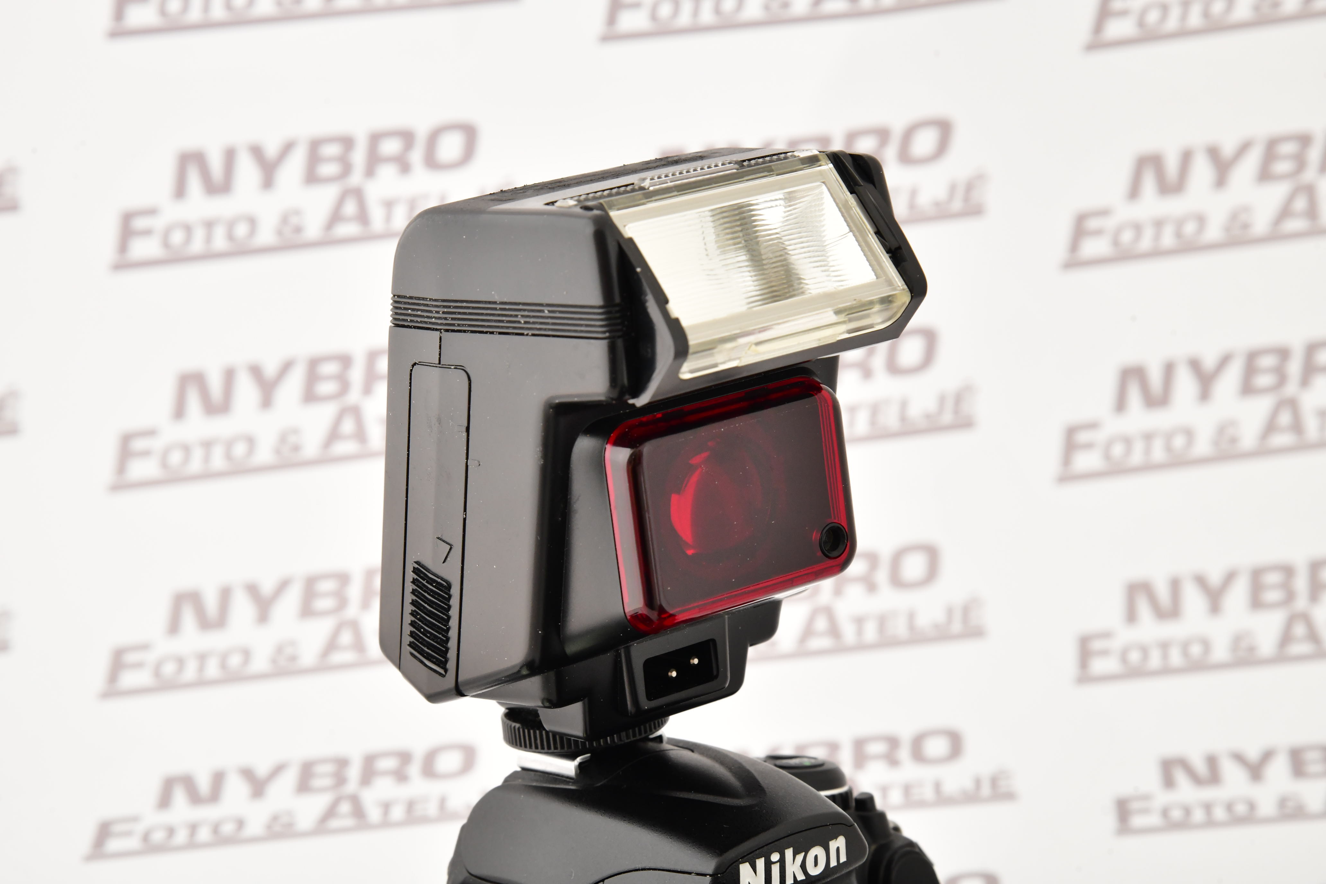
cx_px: 663
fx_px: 4420
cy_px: 442
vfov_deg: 11.4
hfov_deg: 17.1
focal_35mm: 120
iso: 1600
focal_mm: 120
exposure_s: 1/160
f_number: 13
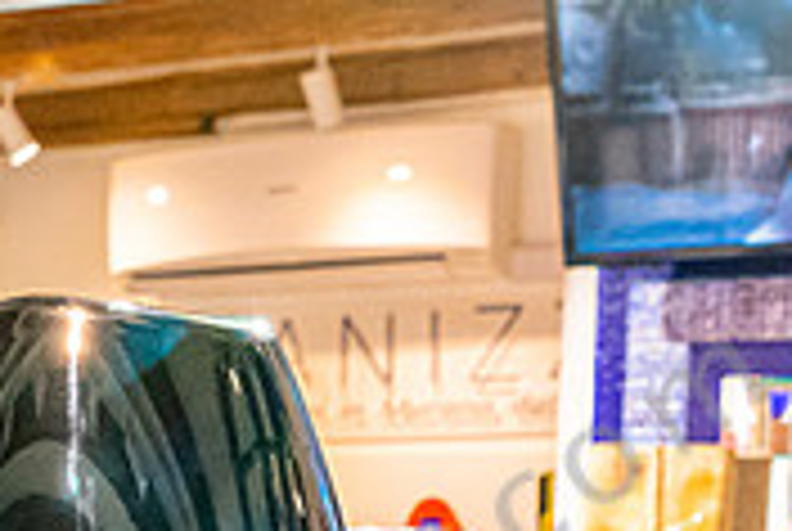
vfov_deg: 16.1
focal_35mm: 79
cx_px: 135
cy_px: 763
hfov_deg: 25.1
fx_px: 1741
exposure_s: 1/250
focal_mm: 16
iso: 6400
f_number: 8
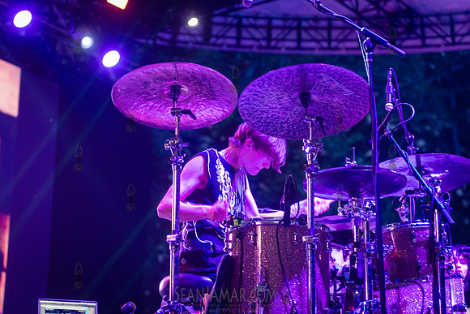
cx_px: 235
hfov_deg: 25.4
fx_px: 1045
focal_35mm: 80
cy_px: 157
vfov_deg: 17.1
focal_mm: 80
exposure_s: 1/160
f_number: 3.5
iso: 6400
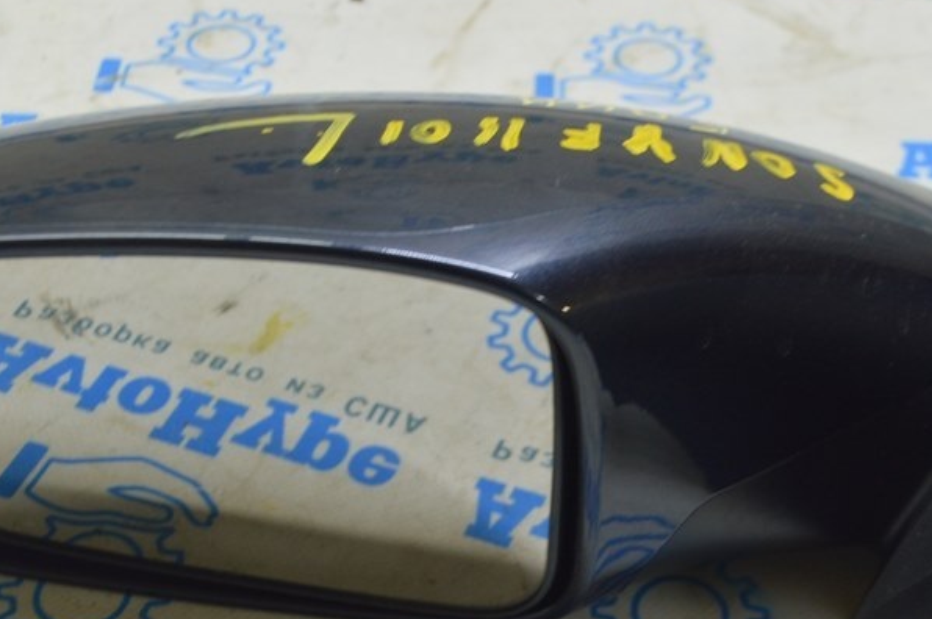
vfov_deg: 20.1
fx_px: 1733
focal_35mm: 67
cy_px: 492
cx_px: 474
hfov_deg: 30.1
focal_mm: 26
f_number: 5.6
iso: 400
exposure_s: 1/20
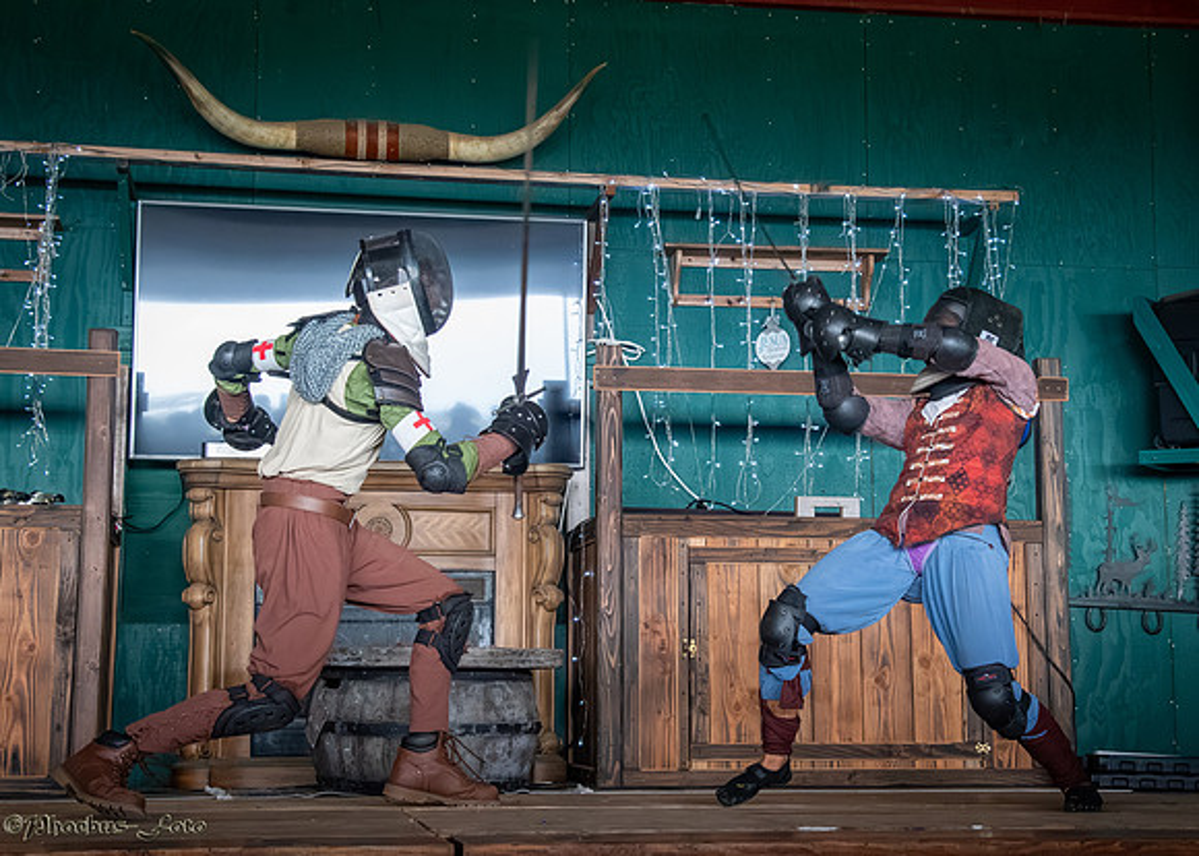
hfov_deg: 30.8
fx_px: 2173
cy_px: 393
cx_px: 661
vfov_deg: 22.3
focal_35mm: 64
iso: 8000
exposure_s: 1/320
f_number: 5.6
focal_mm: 44
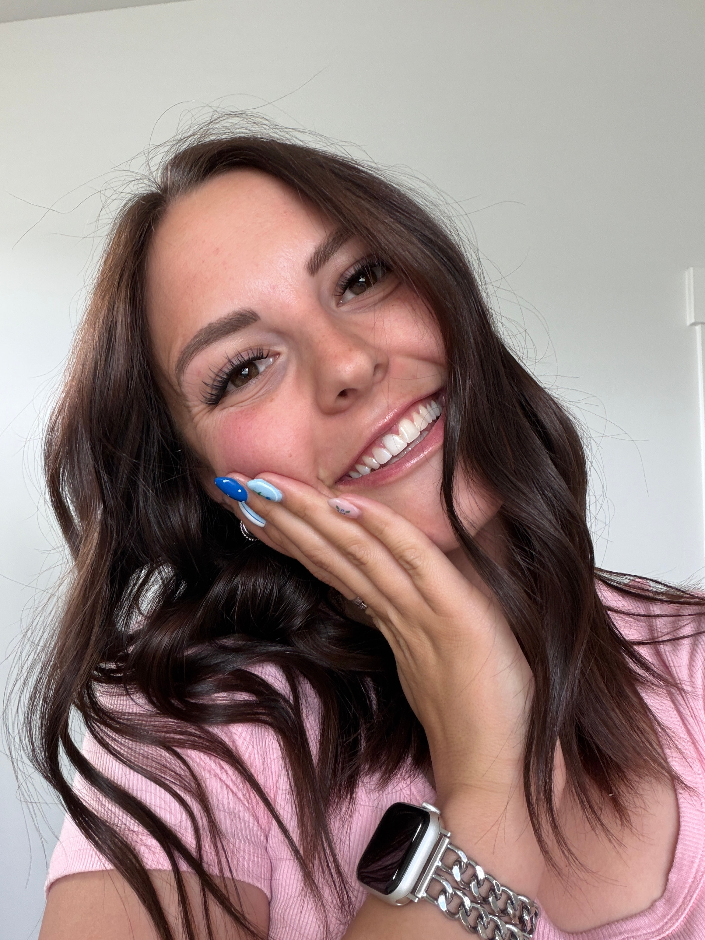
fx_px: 815
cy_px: 470
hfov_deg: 46.8
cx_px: 352
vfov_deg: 60.0
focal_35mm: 30
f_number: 1.9
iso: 80
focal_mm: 2.71
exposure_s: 1/79
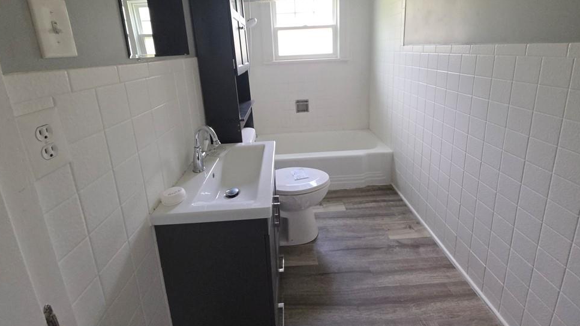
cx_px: 289
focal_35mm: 15
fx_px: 231
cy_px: 104
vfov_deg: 68.2
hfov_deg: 103.0
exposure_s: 1/120
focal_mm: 2.2
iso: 250
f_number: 1.9
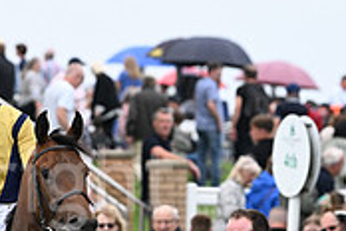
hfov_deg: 3.4
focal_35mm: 615
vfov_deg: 2.2
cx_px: 52
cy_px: 310
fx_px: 5910
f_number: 5
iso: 1000
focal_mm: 185
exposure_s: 1/2000
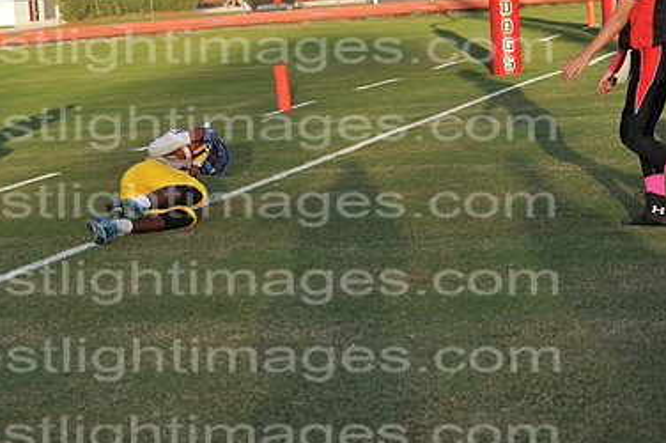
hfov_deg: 18.8
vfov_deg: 12.6
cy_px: 167
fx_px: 1996
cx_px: 159
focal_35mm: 108
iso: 800
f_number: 3.5
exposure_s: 1/2500
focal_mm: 70
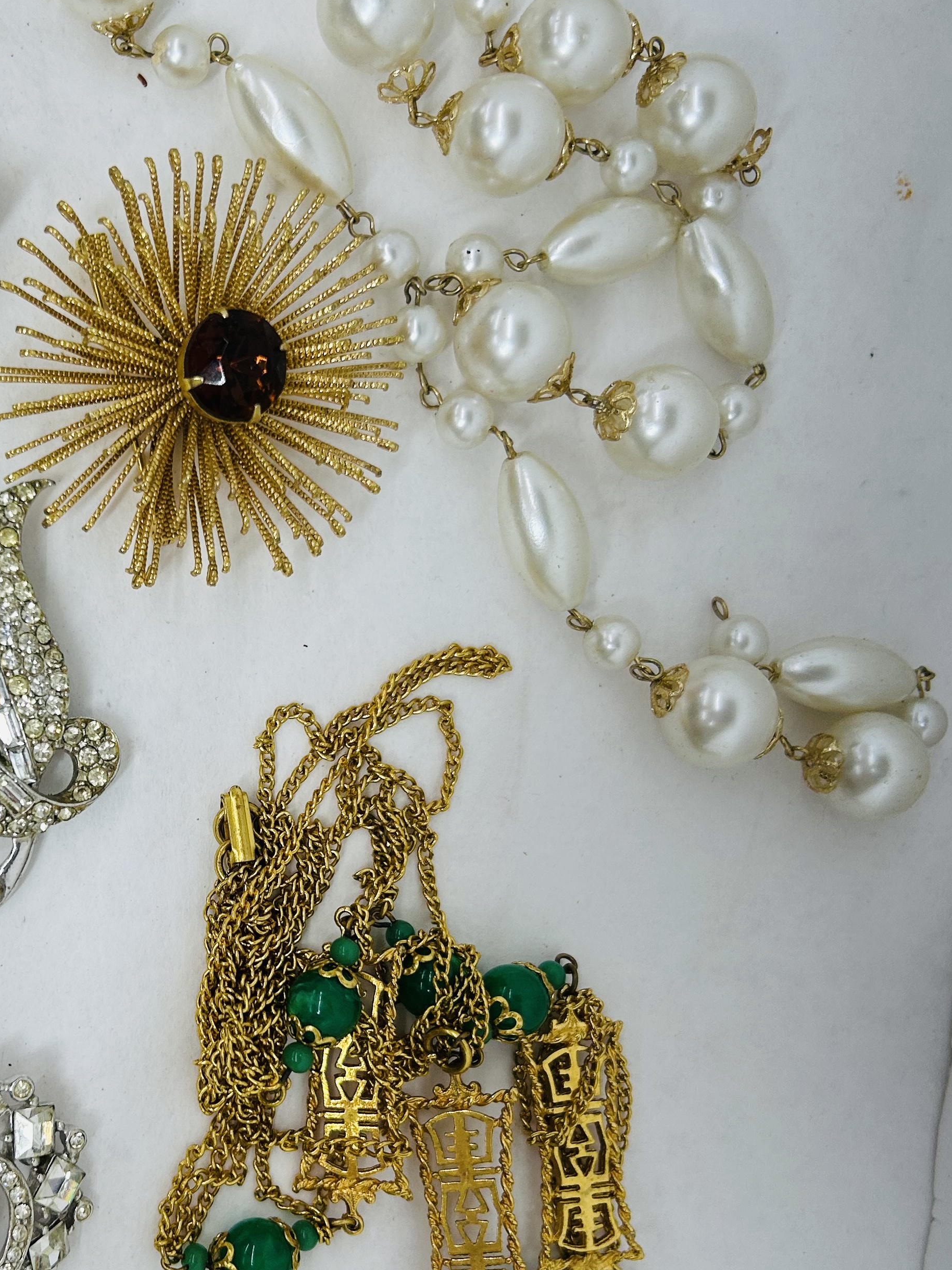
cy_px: 745
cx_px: 203
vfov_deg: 43.7
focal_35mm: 43
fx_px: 1577
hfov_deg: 32.7
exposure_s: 1/482
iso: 50
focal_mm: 5.7
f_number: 1.5
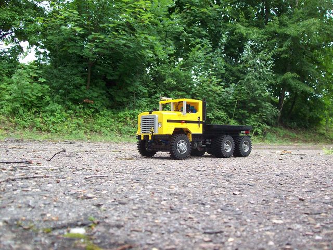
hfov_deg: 51.4
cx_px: 166
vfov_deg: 39.7
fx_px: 346
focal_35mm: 36
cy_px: 125
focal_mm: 6
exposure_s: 1/77.9
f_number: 2.7
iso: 80
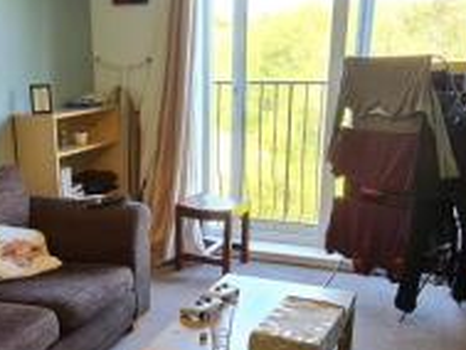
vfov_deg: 35.3
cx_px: 149
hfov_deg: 45.9
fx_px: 539
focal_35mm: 40
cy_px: 255
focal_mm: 2.2
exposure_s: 1/50
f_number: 2.2
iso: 160
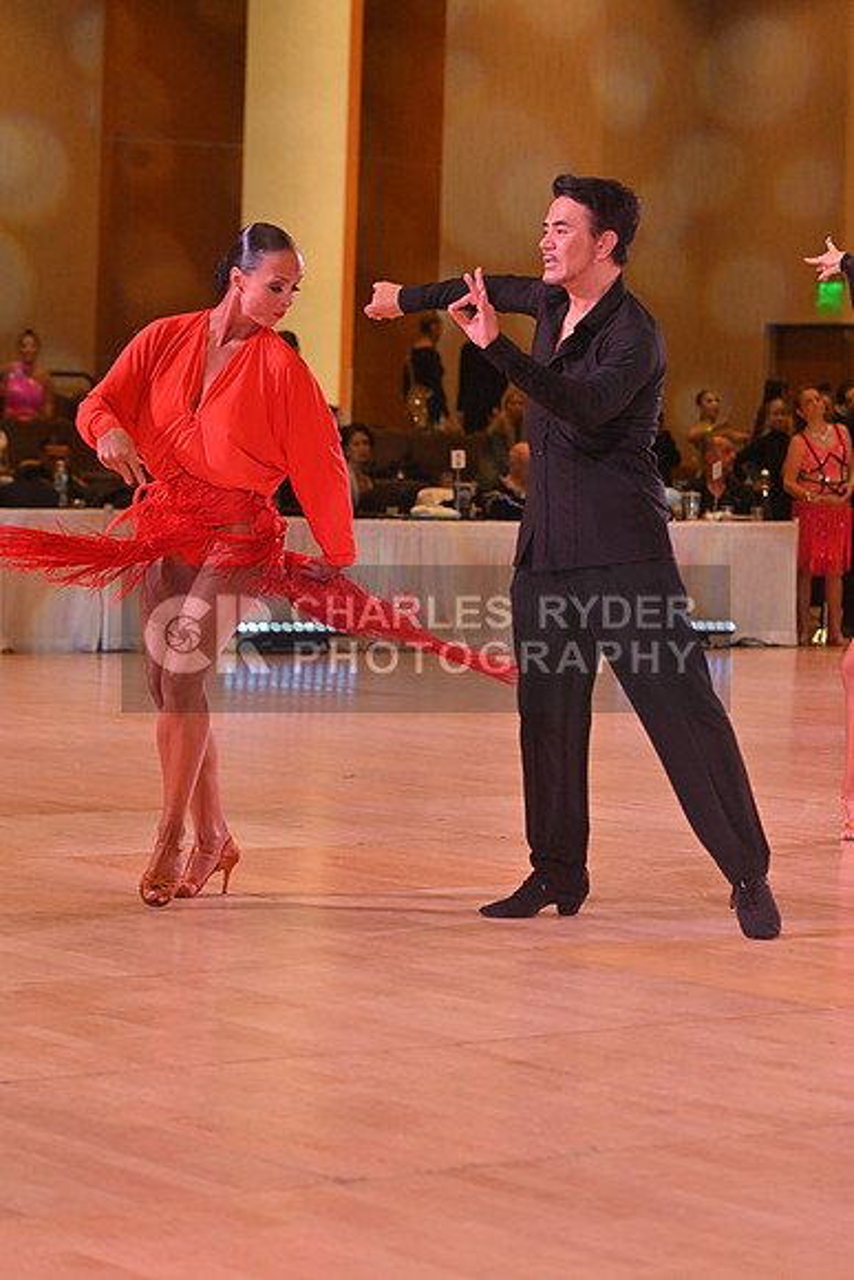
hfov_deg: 13.4
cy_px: 640
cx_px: 427
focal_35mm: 102
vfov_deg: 20.0
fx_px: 3627
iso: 2000
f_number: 5
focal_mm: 102
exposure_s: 1/400
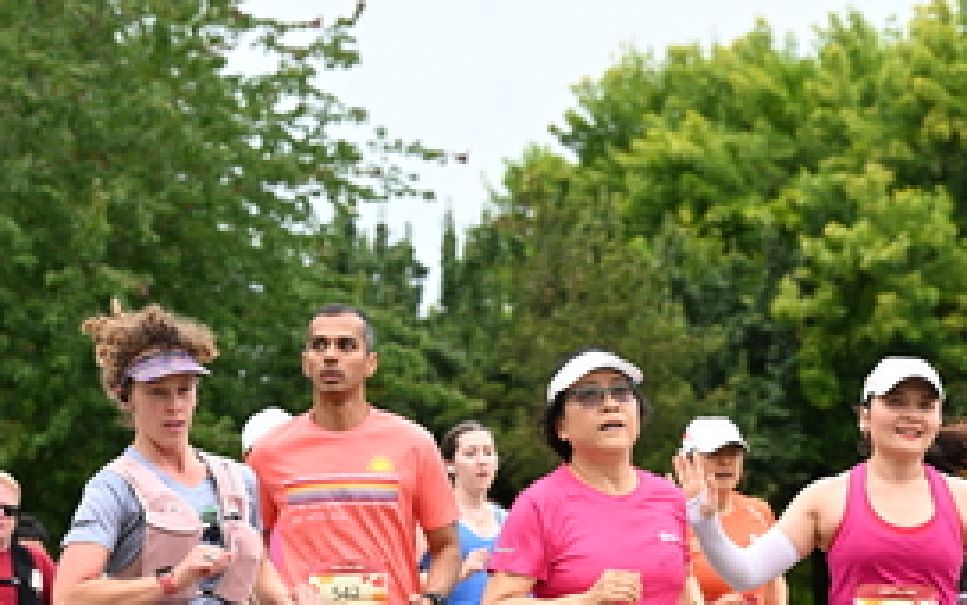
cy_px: 623
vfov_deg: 9.8
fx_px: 3479
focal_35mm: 132
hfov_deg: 15.8
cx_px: 571
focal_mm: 64
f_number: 4
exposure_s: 1/800
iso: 1600
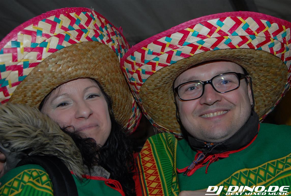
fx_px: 389
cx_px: 146
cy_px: 98
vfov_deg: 28.2
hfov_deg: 41.0
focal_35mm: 48
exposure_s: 1/160
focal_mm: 32
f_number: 5.6
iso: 400
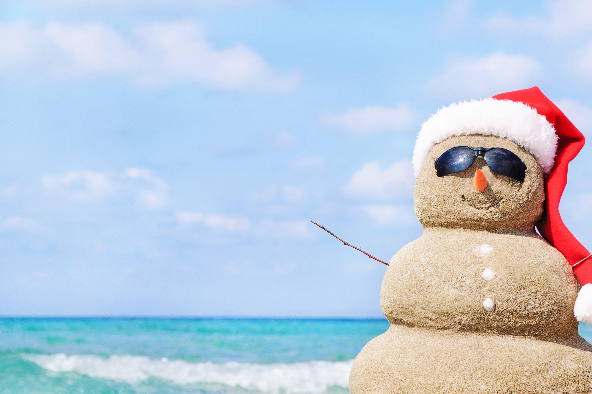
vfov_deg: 12.2
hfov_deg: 18.2
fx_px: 1841
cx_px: 380
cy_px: 230
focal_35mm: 112
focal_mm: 56
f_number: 6.3
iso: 100
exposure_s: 1/250
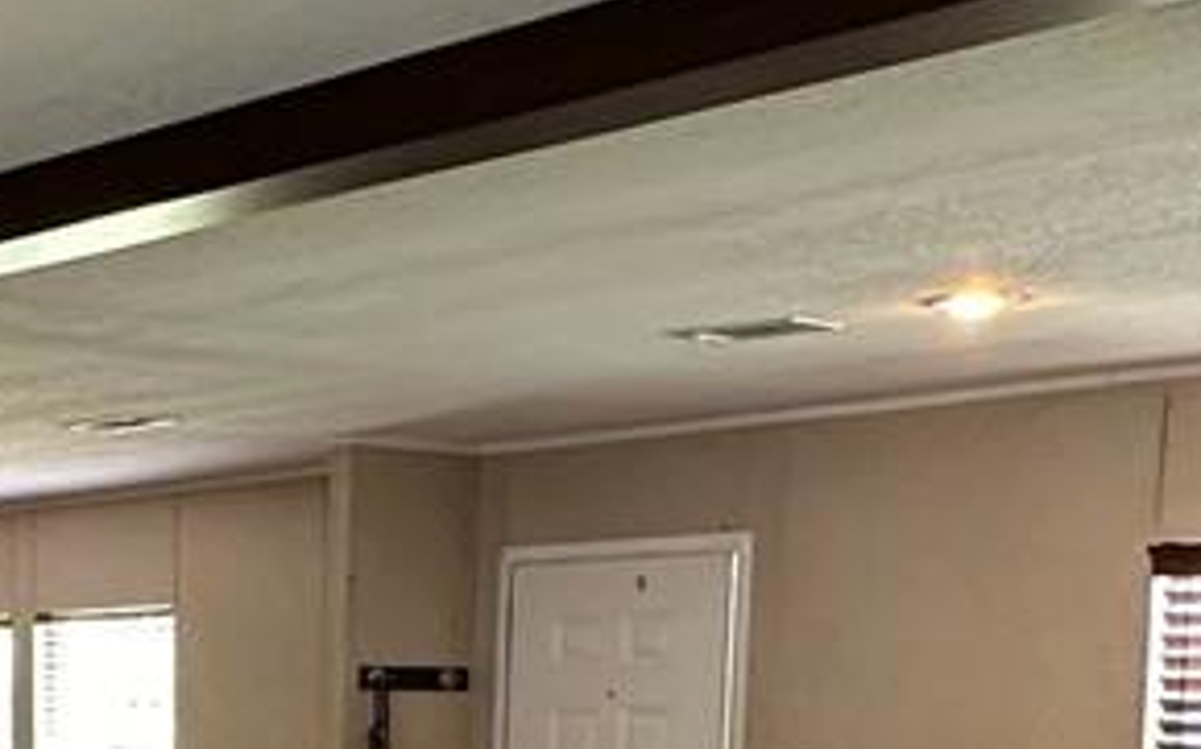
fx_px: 2683
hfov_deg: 24.2
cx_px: 37
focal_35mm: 82
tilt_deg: -10.0
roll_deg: -0.3
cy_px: 1204
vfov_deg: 14.6
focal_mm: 2.22
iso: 320
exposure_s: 1/60
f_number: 2.2
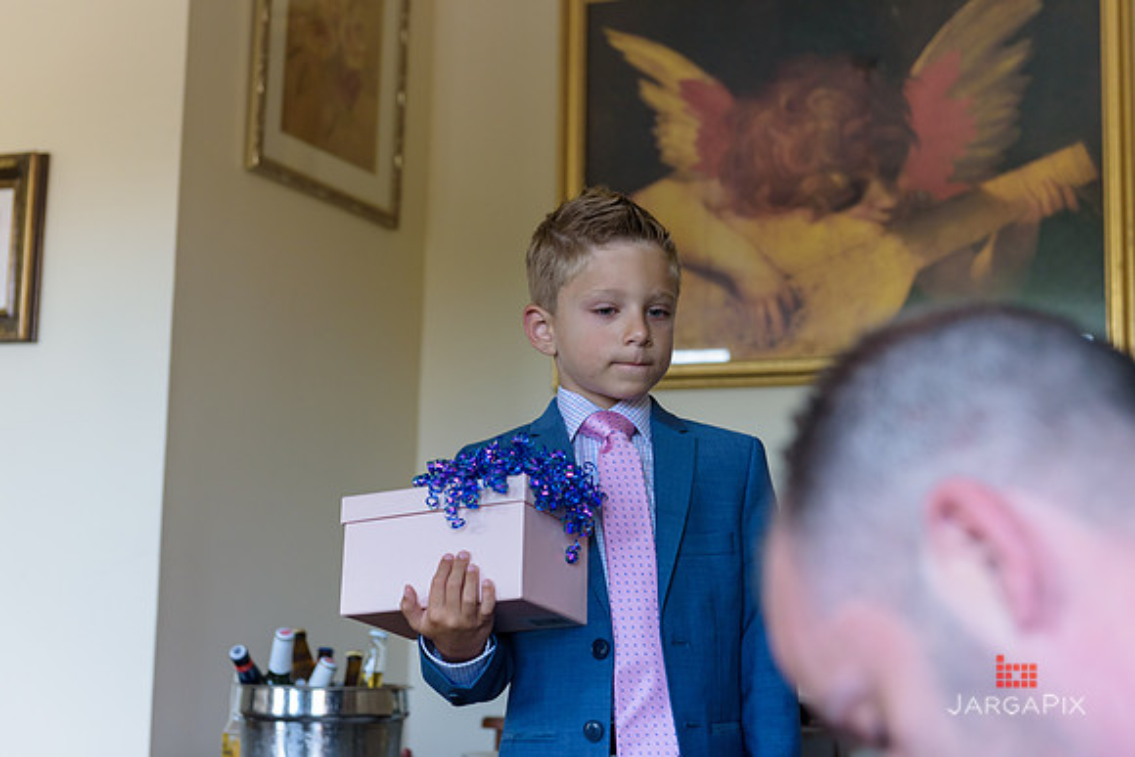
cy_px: 378
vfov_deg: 23.4
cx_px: 568
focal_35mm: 58
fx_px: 1829
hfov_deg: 34.5
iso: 800
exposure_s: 1/125
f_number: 3.2
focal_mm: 58
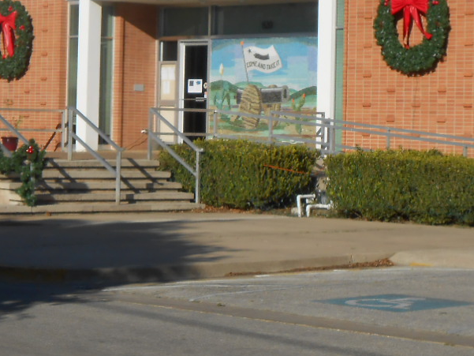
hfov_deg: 13.2
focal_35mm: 149
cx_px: 198
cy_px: 108
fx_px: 2041
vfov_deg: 10.0
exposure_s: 1/800
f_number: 5.2
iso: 80
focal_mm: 10
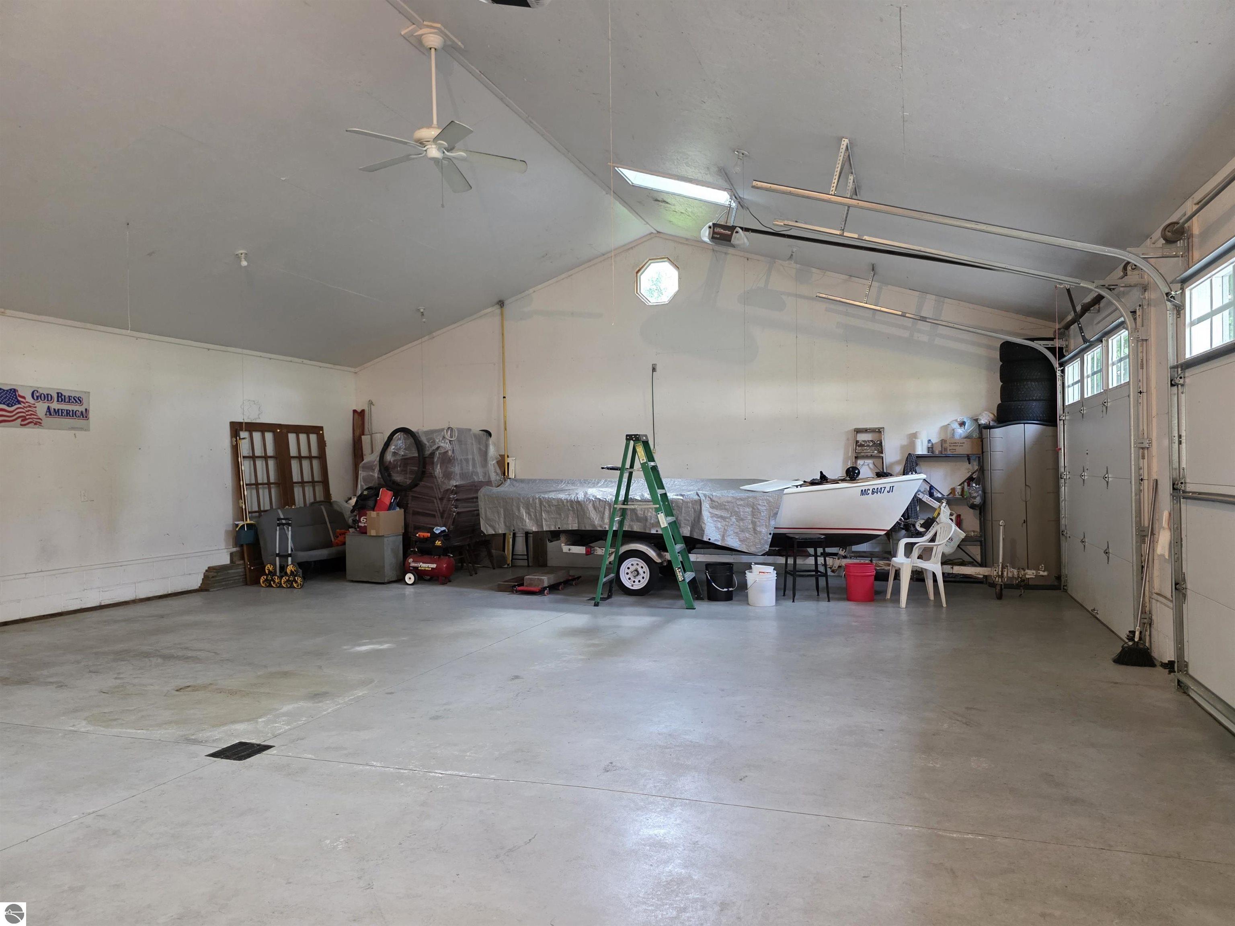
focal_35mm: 23
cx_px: 618
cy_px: 463
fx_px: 821
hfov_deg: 73.9
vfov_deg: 58.9
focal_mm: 6.3
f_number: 1.7
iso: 800
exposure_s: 1/120
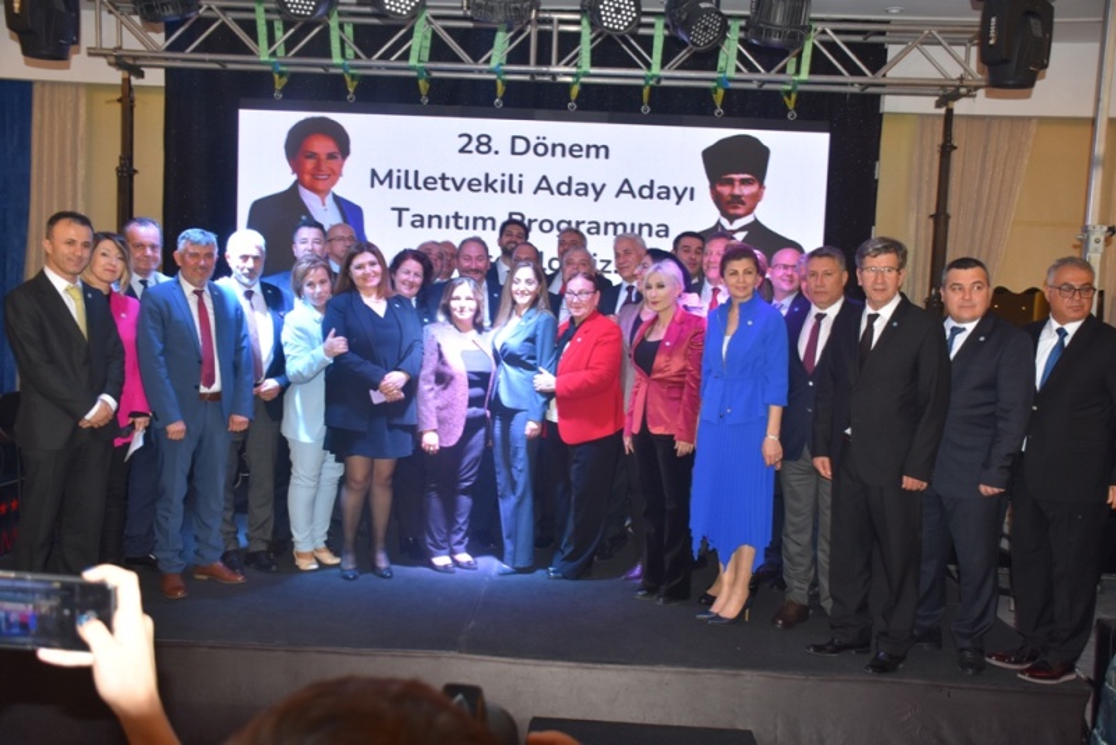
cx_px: 558
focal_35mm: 36
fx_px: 1116
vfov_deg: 36.9
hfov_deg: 53.1
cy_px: 372
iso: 640
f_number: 3.8
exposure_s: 1/60
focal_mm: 24
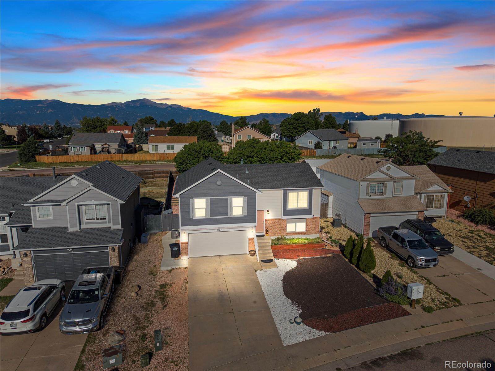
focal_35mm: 24
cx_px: 248
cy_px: 186
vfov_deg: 56.8
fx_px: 343
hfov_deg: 71.6
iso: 100
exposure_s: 1/8000
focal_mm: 8.67
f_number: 1.8
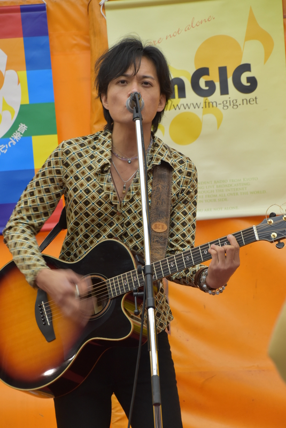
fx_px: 1962
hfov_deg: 8.3
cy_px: 214
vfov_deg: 12.4
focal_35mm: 165
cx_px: 143
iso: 800
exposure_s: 1/60
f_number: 5.6
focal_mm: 110
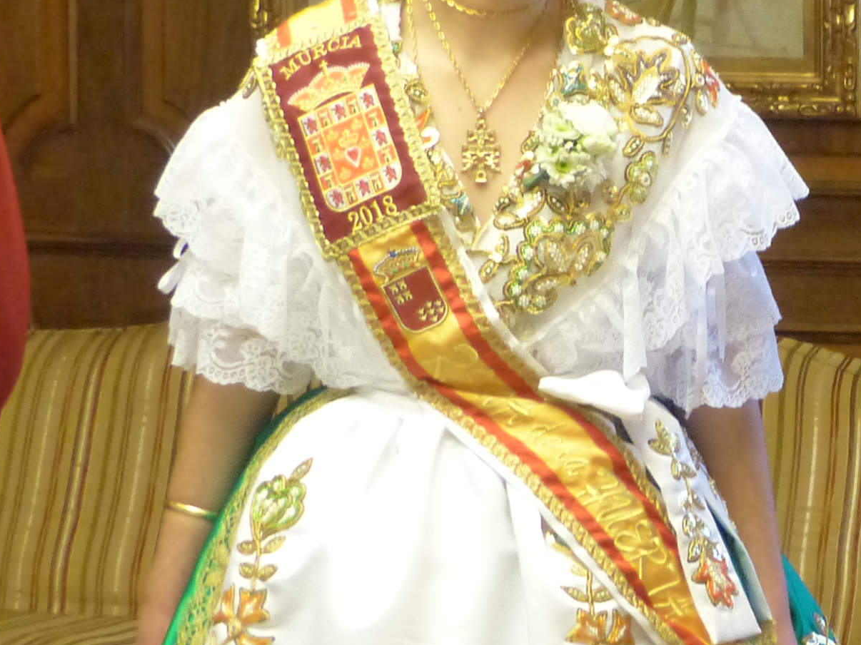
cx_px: 881
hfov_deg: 14.3
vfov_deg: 10.9
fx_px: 3382
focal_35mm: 136
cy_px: 320
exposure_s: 1/30
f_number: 2.8
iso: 400
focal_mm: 7.4
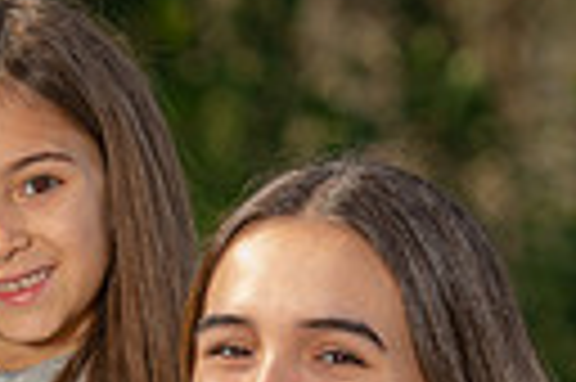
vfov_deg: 2.7
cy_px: 724
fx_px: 7942
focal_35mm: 497
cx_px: 86
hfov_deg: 4.2
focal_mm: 110
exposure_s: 1/250
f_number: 3.5
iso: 50
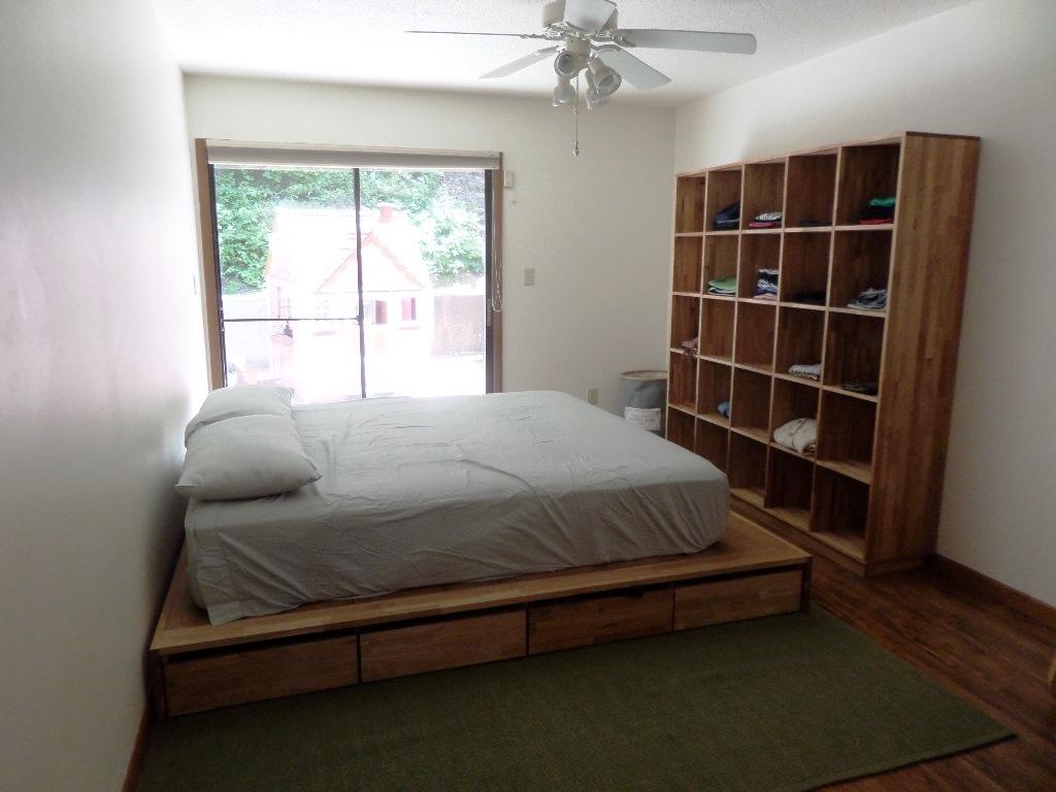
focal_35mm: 24
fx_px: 732
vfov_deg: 56.8
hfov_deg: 71.6
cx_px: 528
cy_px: 396
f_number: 3.1
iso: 200
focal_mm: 4.3
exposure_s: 1/20
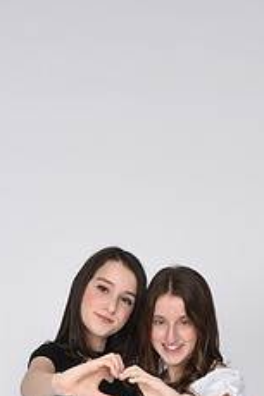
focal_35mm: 96
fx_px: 1058
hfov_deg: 14.2
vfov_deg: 19.9
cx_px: 123
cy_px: 480
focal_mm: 38
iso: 100
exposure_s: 1/160
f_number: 7.1
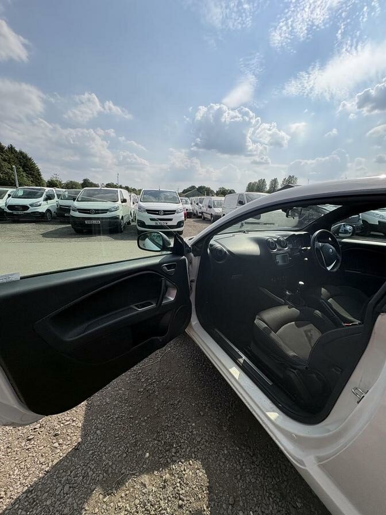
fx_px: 208
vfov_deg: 102.1
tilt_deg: -12.7
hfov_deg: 85.7
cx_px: 193
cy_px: 258
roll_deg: -3.0
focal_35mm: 14
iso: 50
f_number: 2.2
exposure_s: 1/2208
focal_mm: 2.22
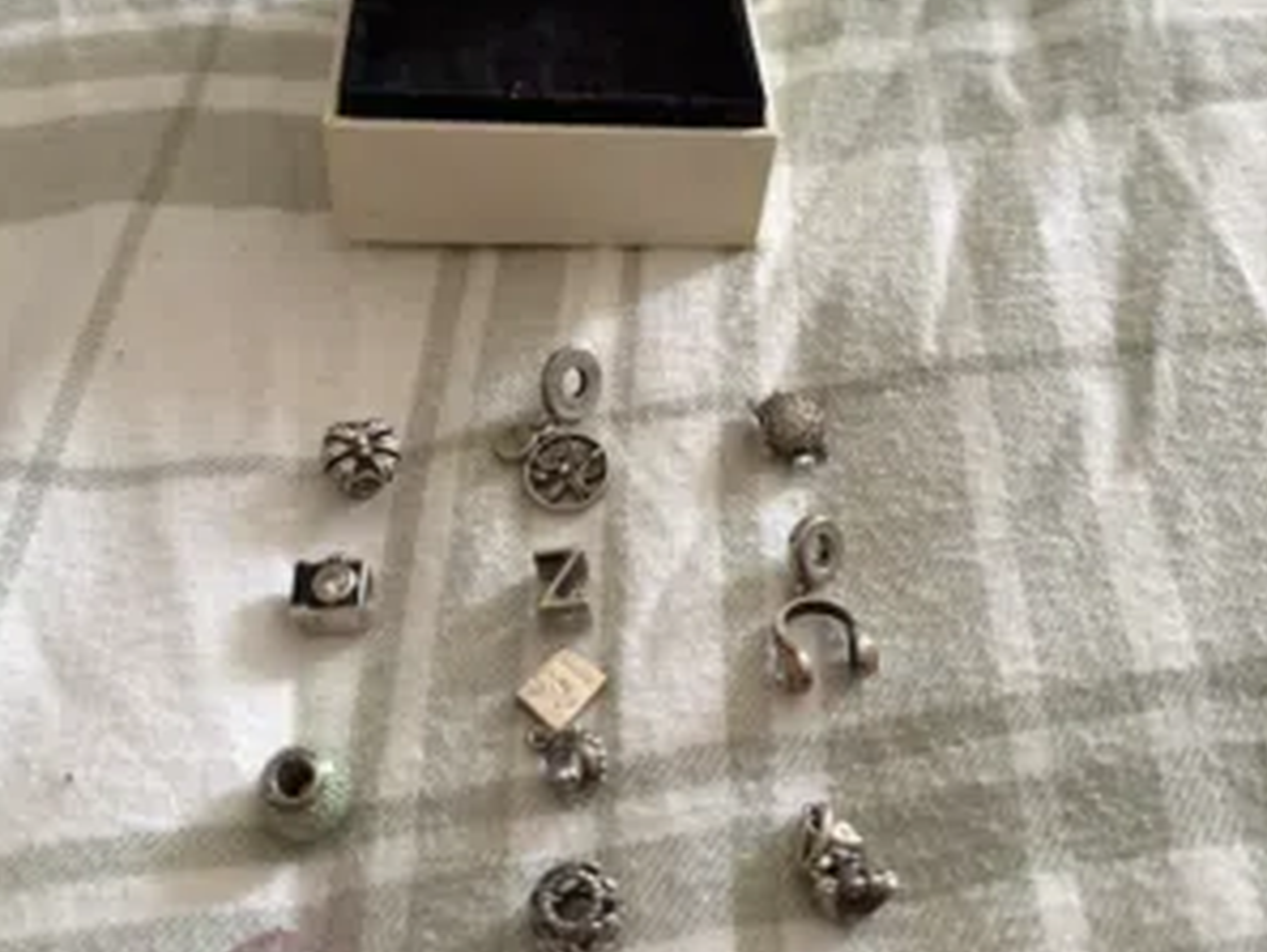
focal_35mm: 35
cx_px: 631
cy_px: 303
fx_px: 1282
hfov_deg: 52.6
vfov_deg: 40.1
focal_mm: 5.96
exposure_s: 1/50
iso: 400
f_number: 1.6
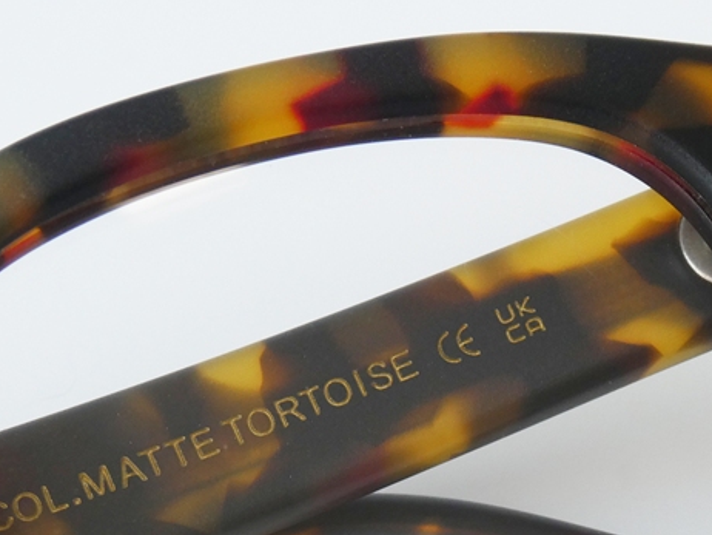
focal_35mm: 212
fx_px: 4363
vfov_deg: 7.0
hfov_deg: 9.3
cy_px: 496
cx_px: 458
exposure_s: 1/160
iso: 80
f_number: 5
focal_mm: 17.5
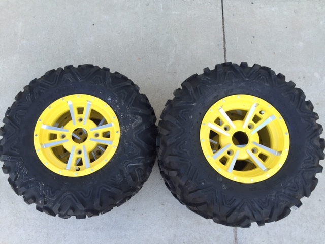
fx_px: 272
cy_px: 122
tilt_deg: -76.6
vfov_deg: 48.2
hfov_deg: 61.7
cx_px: 162
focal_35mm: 29
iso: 50
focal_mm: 4.15
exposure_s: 1/120
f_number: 2.2
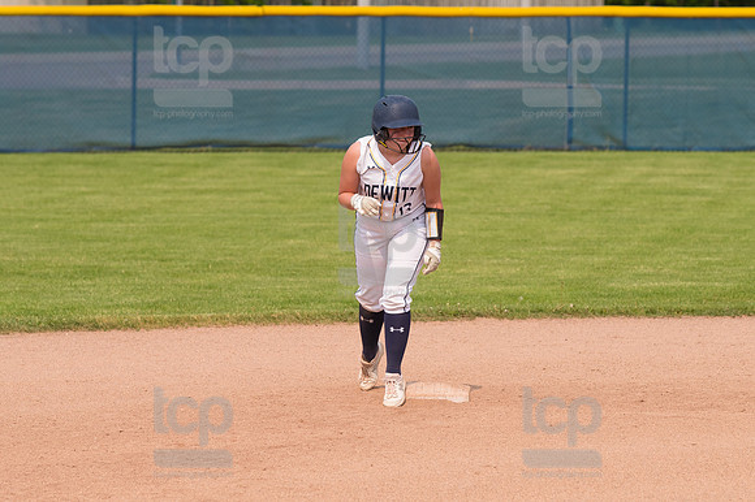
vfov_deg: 5.1
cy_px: 251
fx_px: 5659
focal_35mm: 270
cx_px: 378
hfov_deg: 7.6
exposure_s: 1/1600
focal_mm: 180
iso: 320
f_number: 5.6
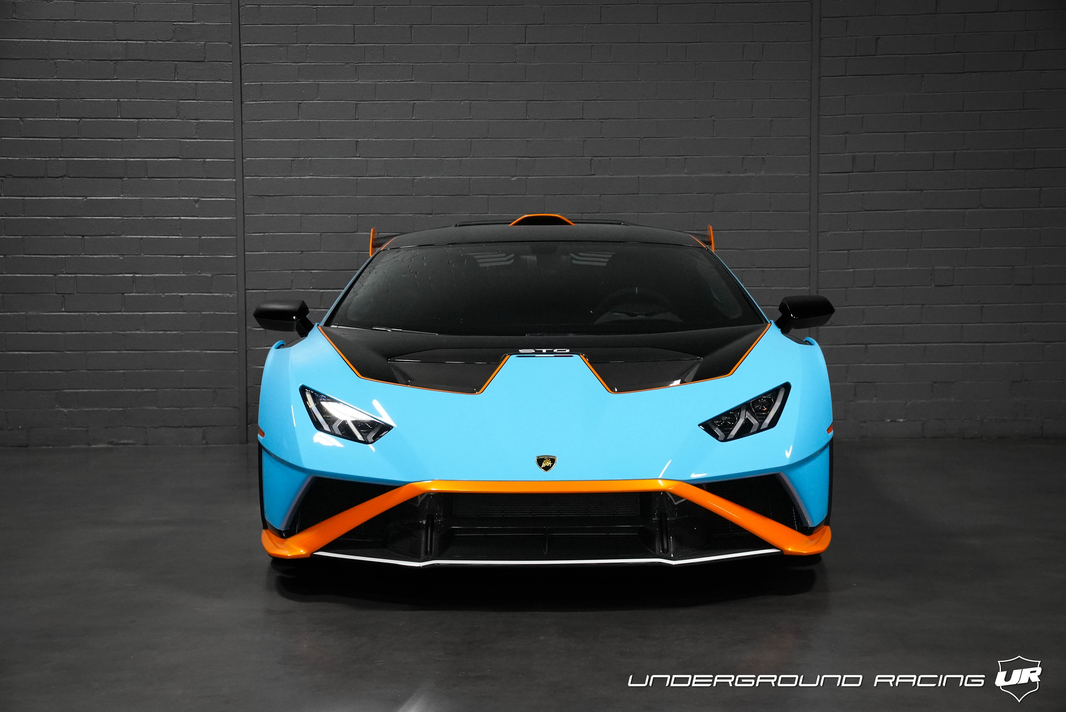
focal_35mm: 70
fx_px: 2074
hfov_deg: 28.8
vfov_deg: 19.5
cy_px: 356
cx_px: 533
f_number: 5
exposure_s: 1/160
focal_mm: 70
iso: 8000
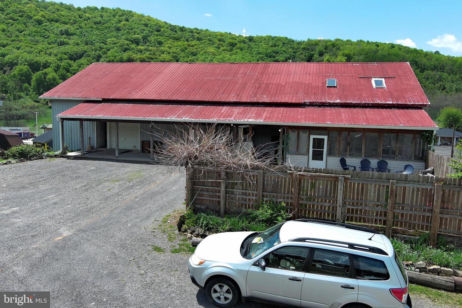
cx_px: 231
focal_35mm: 29
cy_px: 154
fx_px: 372
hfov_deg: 63.7
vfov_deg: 45.0
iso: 100
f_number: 2.8
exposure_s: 1/1052
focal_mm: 10.57
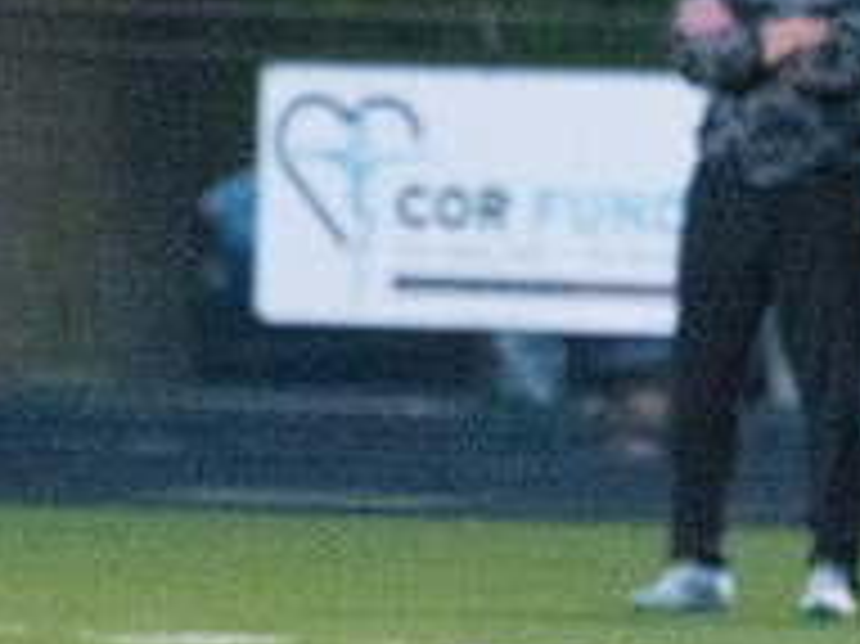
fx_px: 29347
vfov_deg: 1.3
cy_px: 239
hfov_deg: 1.7
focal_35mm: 1182
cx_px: 1148
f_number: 5.6
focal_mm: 270
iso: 8000
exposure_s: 1/2000
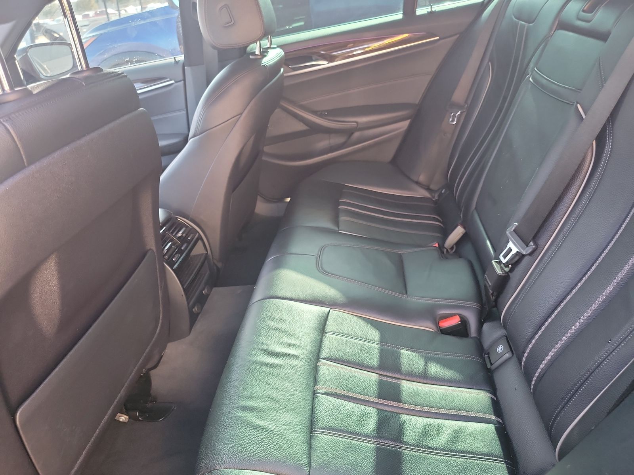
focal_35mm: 24
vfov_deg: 56.8
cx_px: 317
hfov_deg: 71.6
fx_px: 440
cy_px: 238
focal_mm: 6.7
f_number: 1.8
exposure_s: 1/59
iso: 460
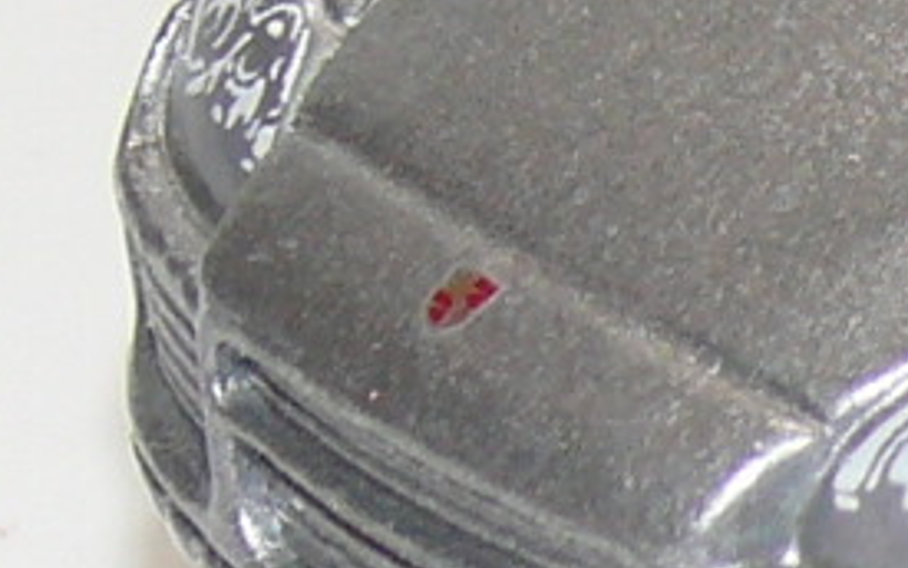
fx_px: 16039
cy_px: -241
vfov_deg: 2.0
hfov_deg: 3.2
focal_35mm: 648
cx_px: 2173
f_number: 4
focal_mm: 13.7
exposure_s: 1/30
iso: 100
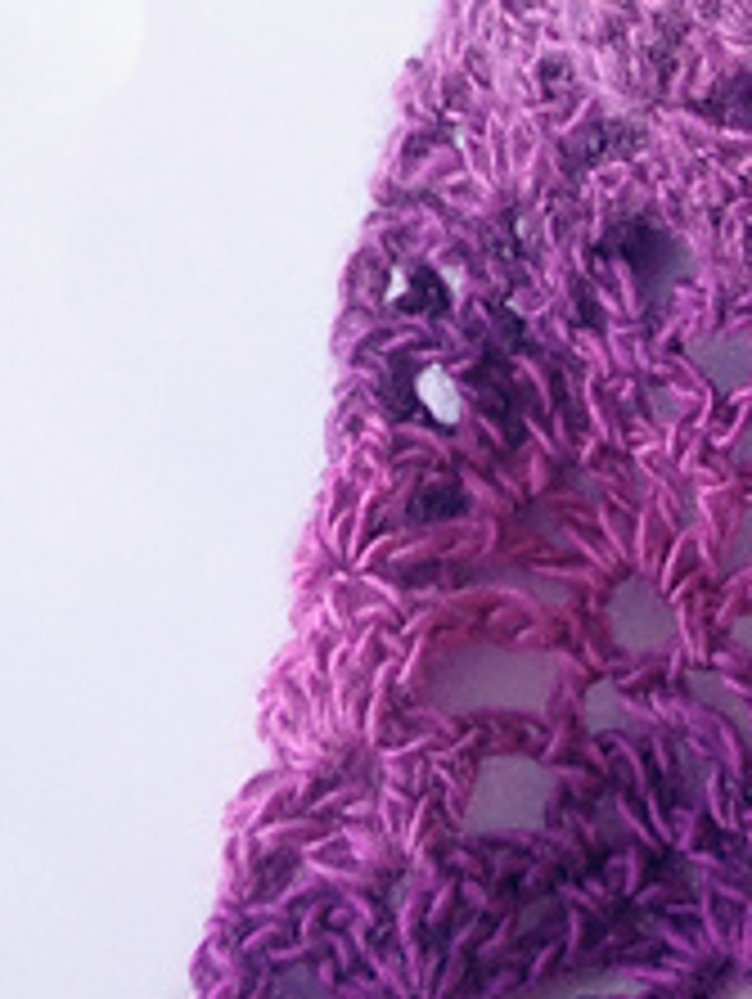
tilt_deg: -62.2
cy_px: 266
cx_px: 1054
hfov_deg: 14.7
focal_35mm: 95
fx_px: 2746
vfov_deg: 20.5
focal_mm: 4.12
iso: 50
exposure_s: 1/30
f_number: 2.4
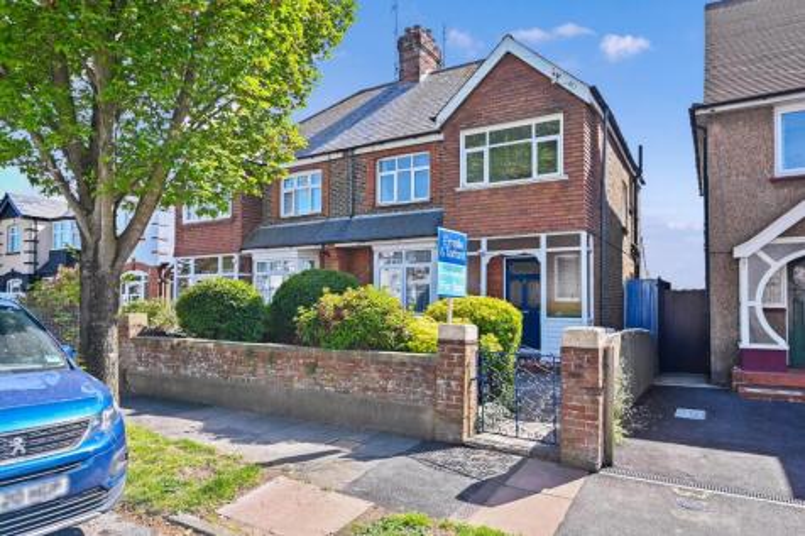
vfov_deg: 58.3
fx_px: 481
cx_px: 402
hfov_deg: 79.9
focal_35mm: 22
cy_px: 268
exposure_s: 1/160
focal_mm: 21.5
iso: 250
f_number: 8
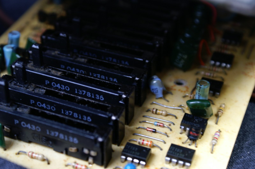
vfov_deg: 15.2
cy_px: 84
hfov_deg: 22.6
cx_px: 128
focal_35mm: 90
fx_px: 637
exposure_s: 1/3
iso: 200
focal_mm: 60
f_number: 5.6
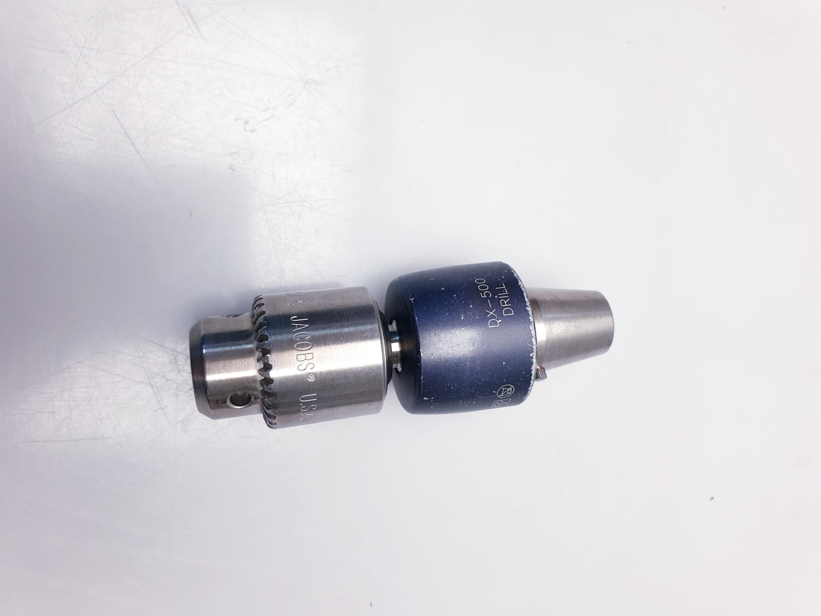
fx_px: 617
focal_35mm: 26
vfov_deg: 53.1
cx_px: 410
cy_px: 308
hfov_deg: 67.3
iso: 64
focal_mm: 4.3
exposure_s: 1/100
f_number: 2.4
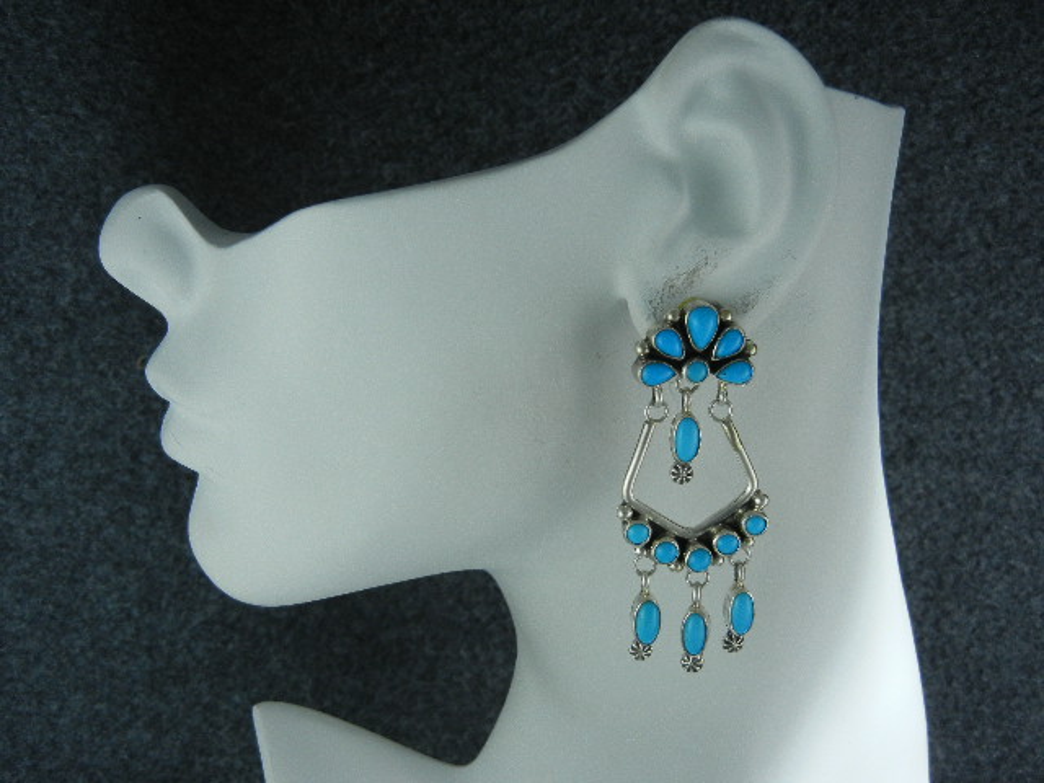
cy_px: 392
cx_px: 522
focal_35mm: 45
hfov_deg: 42.1
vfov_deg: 32.2
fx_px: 1357
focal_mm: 8.1
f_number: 3.8
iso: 400
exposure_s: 1/56
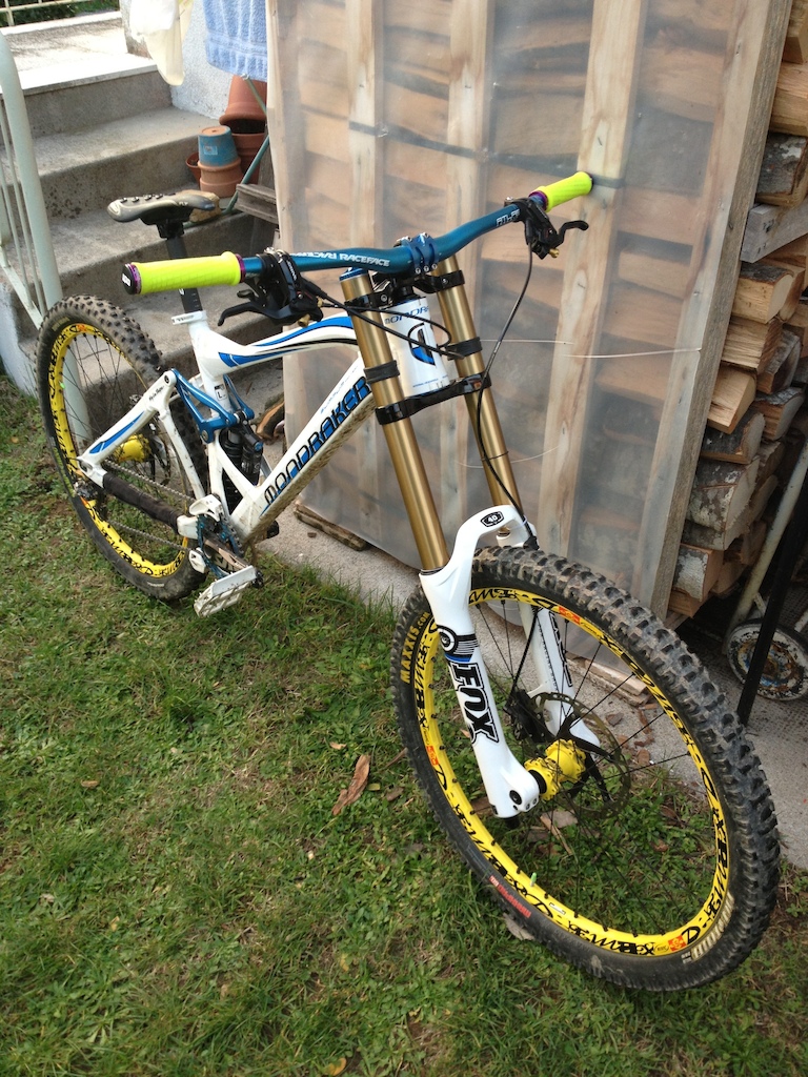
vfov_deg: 52.6
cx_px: 404
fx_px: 1089
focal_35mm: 35
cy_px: 538
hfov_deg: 40.7
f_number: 2.4
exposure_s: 1/30
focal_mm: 4.28
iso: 64
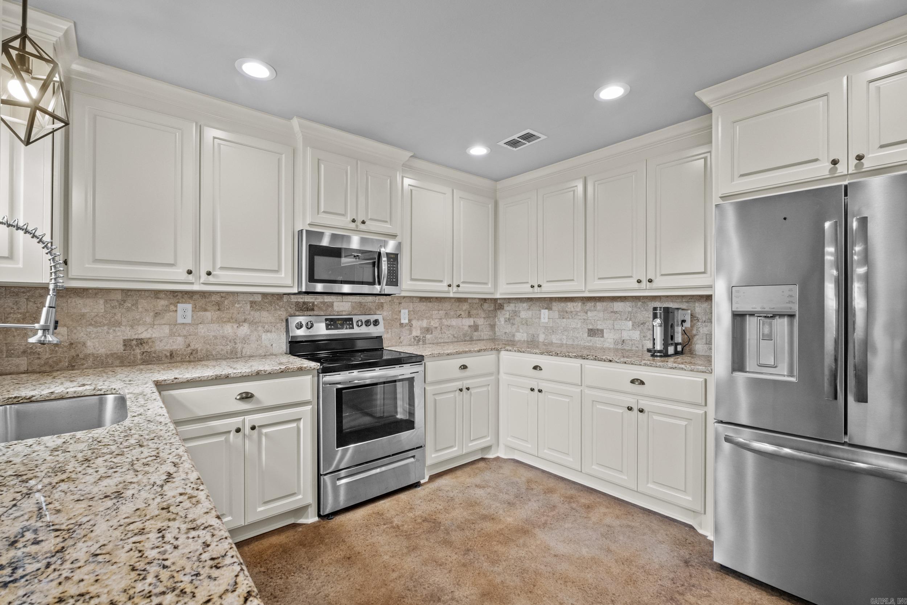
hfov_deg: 100.4
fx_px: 378
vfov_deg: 77.3
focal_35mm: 15
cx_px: 454
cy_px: 302
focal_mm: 10
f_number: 7.1
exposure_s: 1/3
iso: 800
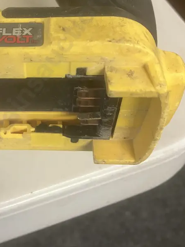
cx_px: 32
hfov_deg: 29.4
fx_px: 342
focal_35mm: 48
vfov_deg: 39.3
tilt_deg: -51.0
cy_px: 88
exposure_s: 1/50
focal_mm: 3.99
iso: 200
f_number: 1.8
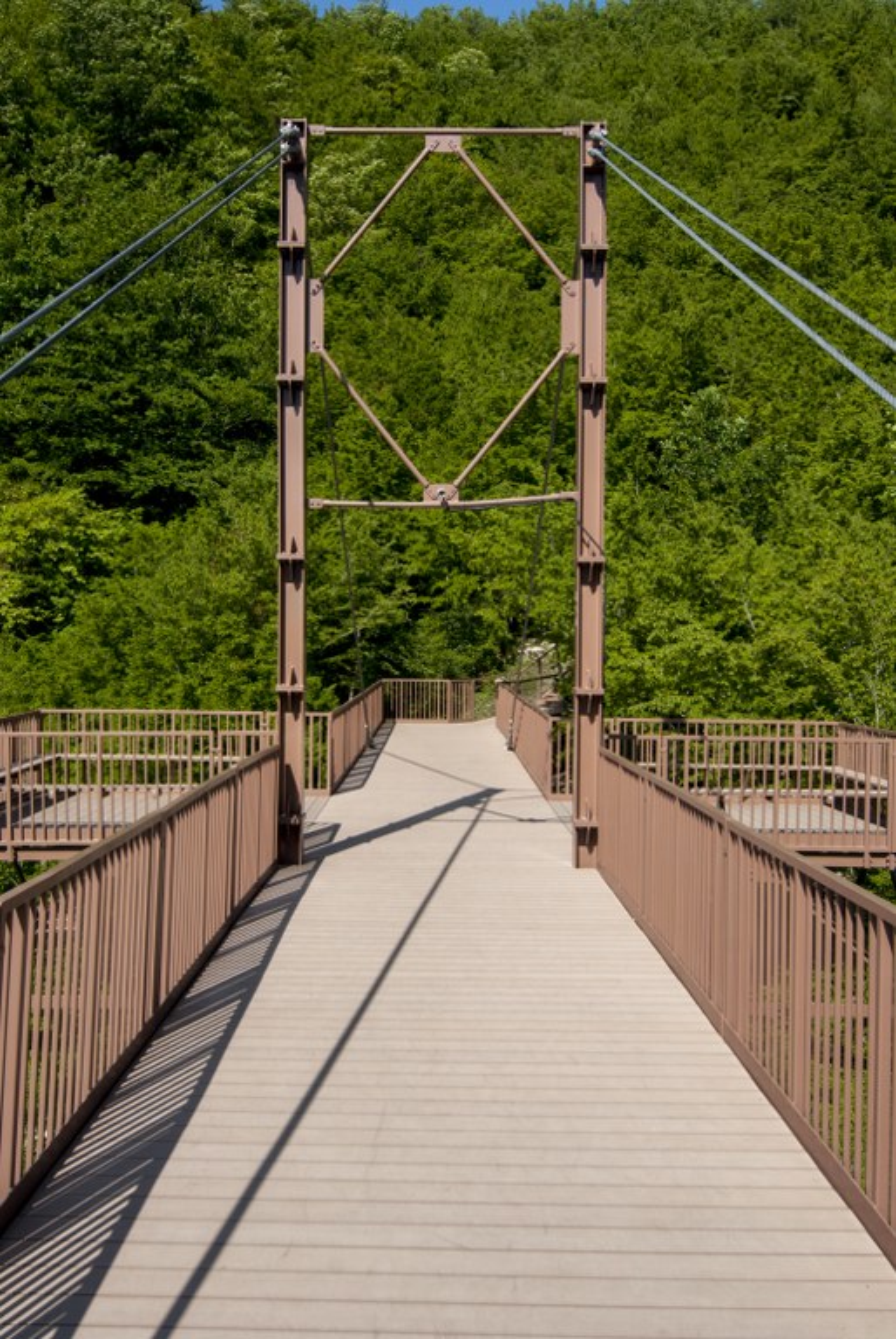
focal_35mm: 33
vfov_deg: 57.2
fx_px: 1229
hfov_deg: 40.1
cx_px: 448
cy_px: 670
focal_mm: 22
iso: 200
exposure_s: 1/160
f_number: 9
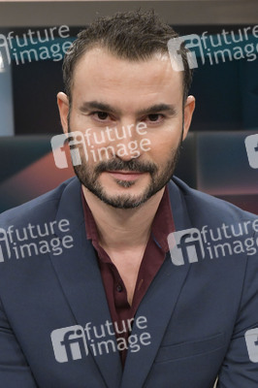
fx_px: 377
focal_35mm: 35
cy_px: 194
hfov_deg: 37.8
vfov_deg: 54.5
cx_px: 129
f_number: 5.6
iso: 2500
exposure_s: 1/200
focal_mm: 35
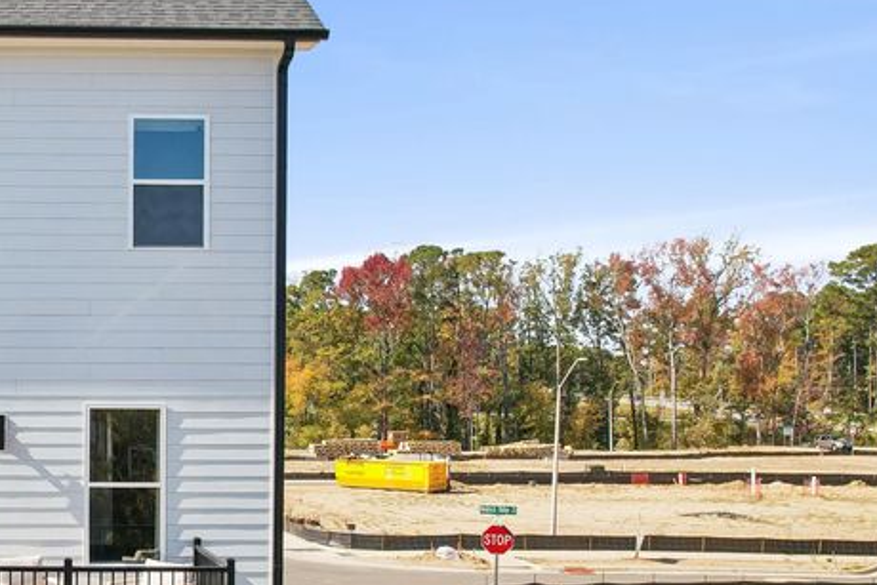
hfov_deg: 36.0
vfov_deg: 27.4
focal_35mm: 49
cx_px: -15
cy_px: 388
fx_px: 1194
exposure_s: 1/200
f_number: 2.8
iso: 130
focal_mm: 8.4
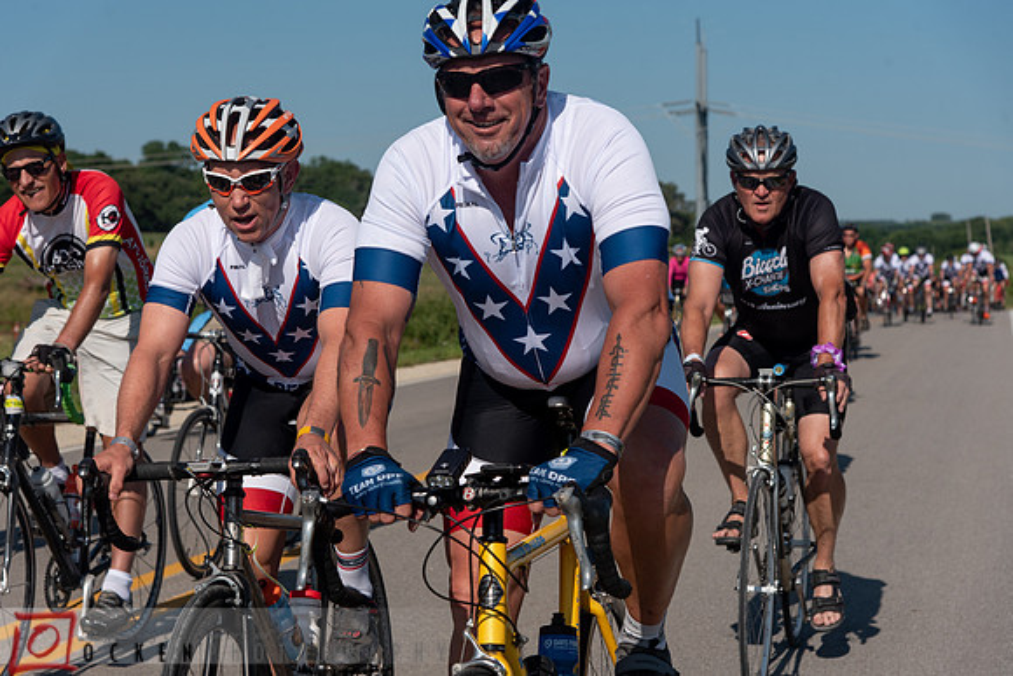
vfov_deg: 18.2
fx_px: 2111
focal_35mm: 75
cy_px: 338
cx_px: 506
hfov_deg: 27.0
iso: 200
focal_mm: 75
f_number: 6.3
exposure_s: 1/1600
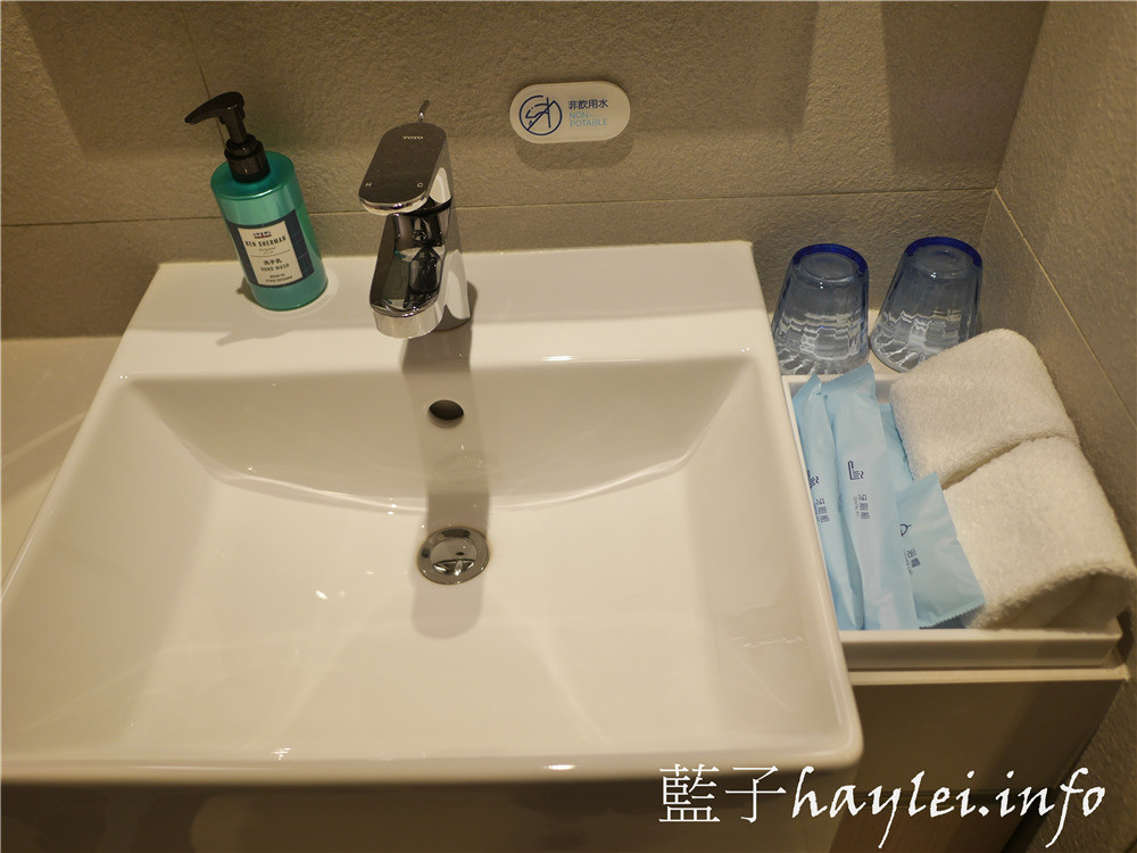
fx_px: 985
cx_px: 568
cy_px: 426
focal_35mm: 30
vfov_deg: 46.8
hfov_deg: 60.0
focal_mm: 15
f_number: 2
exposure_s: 1/160
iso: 200
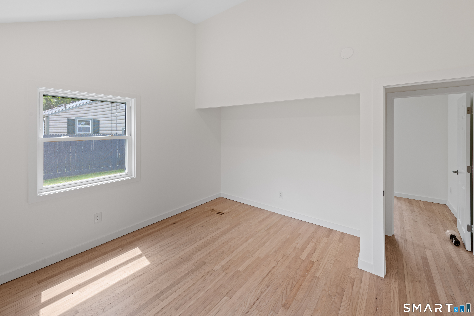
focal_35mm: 14
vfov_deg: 81.2
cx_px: 237
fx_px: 184
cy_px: 158
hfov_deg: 104.3
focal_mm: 14
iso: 64
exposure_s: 1/4
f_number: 8
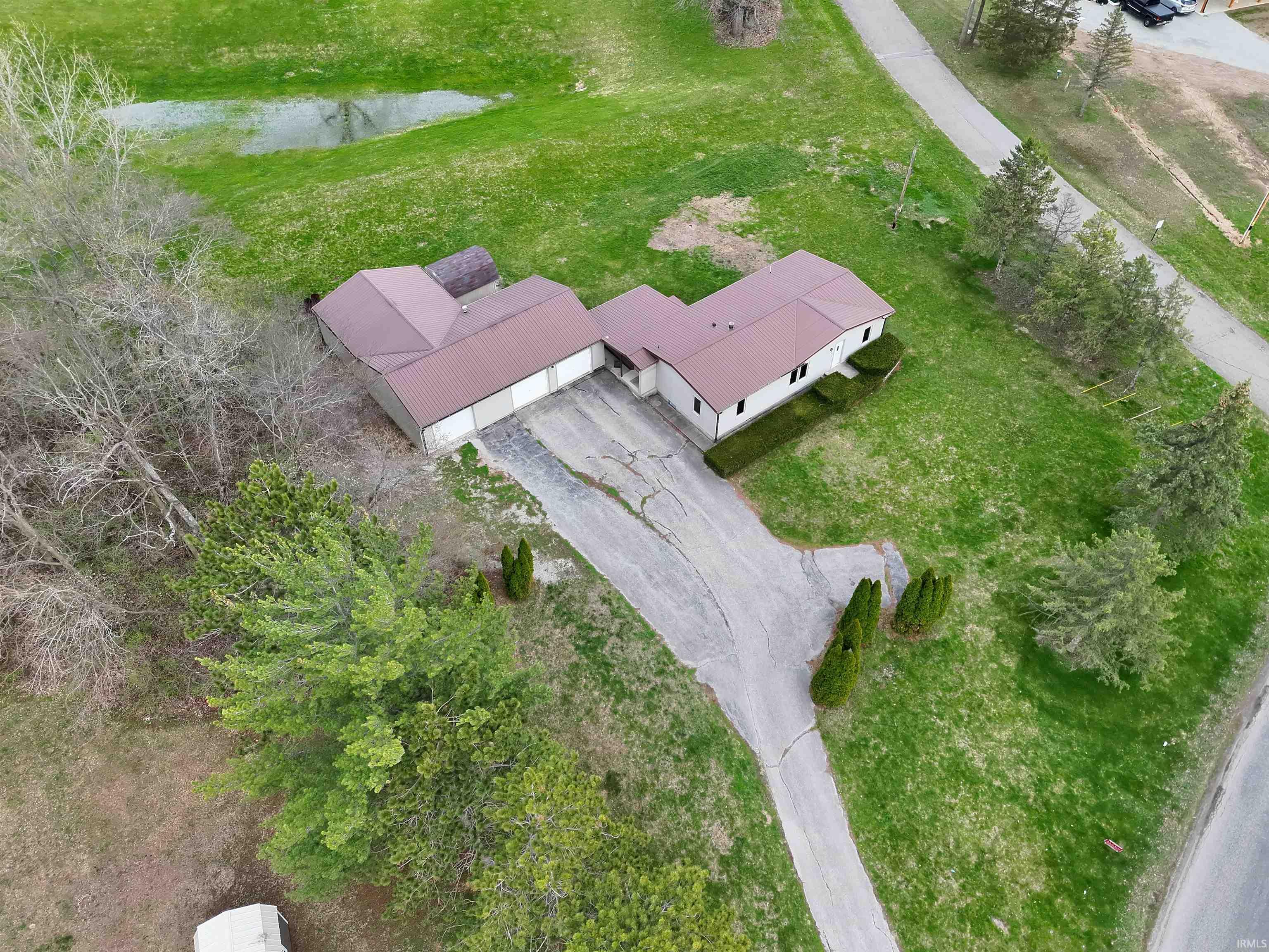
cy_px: 476
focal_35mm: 24
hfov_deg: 71.6
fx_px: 880
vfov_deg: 56.8
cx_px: 634
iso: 130
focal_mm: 6.72
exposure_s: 1/725
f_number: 1.7
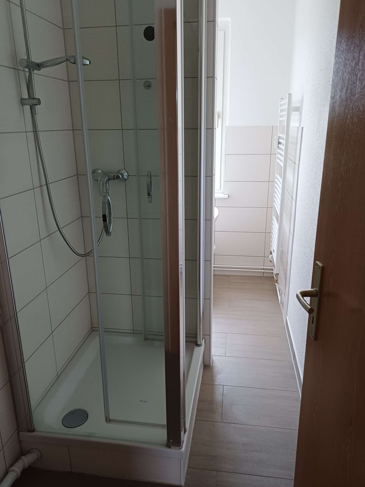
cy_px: 238
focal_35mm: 27
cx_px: 176
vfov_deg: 65.3
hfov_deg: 51.4
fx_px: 380
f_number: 1.8
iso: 250
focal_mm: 4.65
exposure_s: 1/50
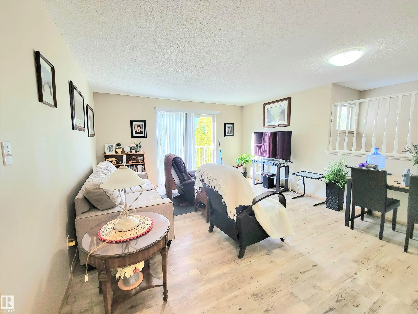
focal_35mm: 13
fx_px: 157
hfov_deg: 106.2
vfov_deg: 89.9
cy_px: 157
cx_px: 209
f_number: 2.2
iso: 160
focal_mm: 2.2
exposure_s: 1/60.2
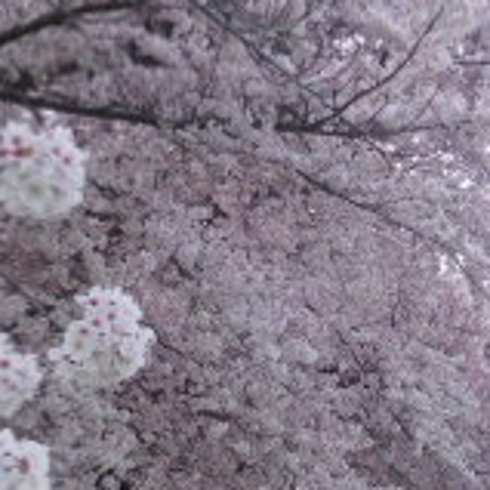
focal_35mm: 160
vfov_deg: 10.9
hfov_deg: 10.9
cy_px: 354
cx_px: 391
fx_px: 2562
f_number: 4
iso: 125
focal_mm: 8
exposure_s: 1/500
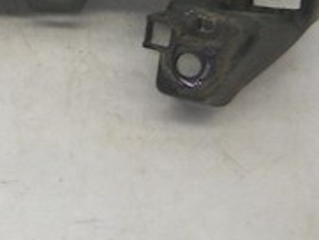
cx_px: -164
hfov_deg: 12.9
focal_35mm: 145
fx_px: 1337
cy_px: -171
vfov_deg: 9.8
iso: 80
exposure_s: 1/50
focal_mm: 6.72
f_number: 3.1
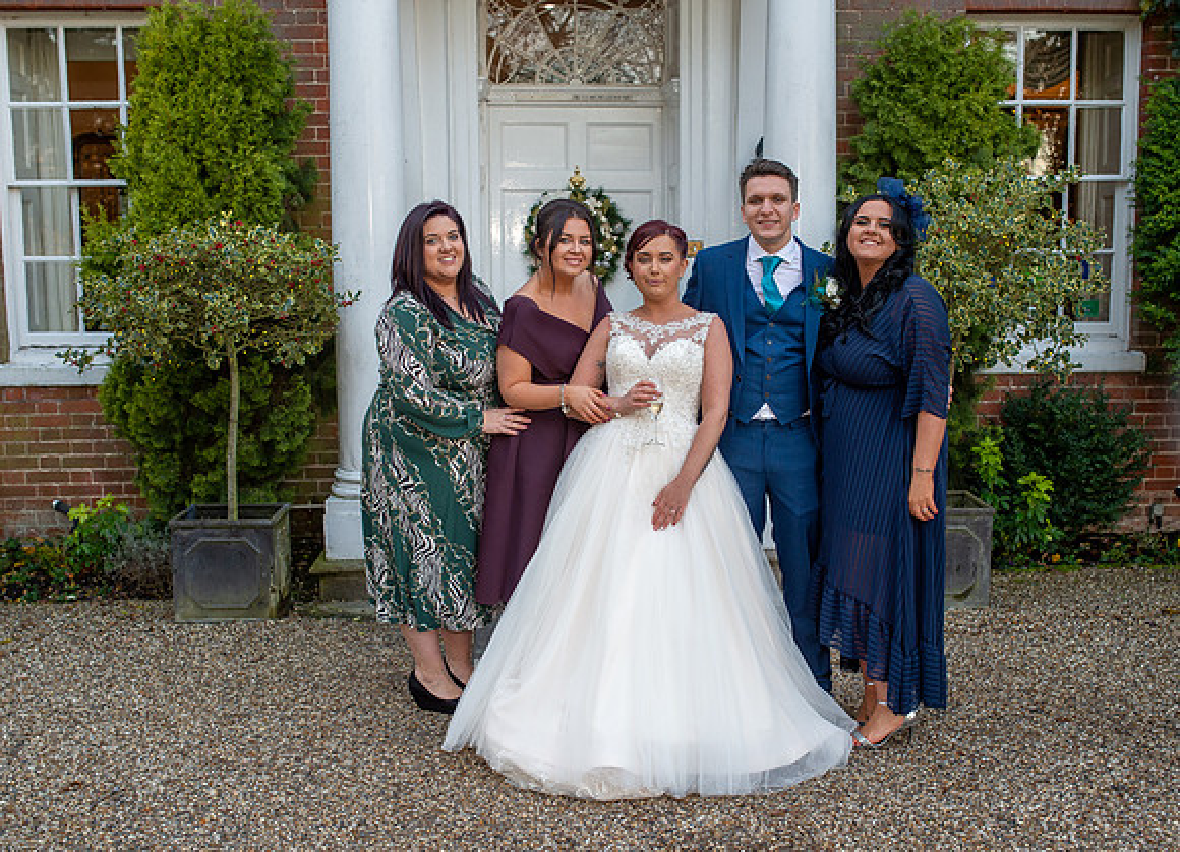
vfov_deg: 34.1
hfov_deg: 45.9
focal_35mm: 41
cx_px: 617
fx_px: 1391
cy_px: 439
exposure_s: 1/160
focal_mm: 35
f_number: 4
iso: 250
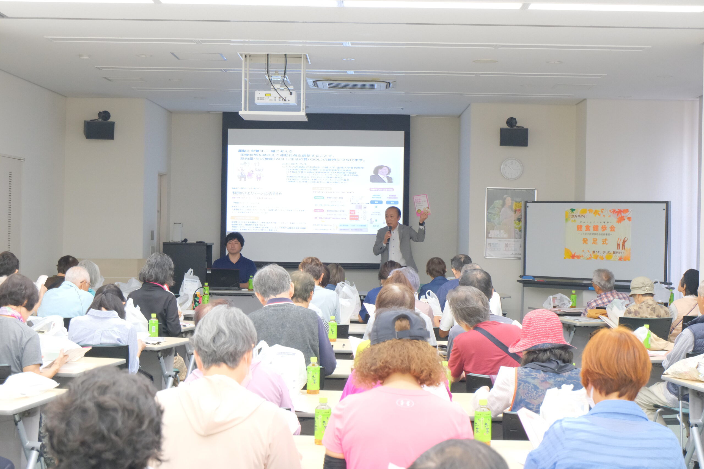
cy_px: 234
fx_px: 1134
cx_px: 352
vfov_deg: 23.4
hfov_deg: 34.5
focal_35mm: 58
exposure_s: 1/110
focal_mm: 38.5
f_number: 5.2
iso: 5000
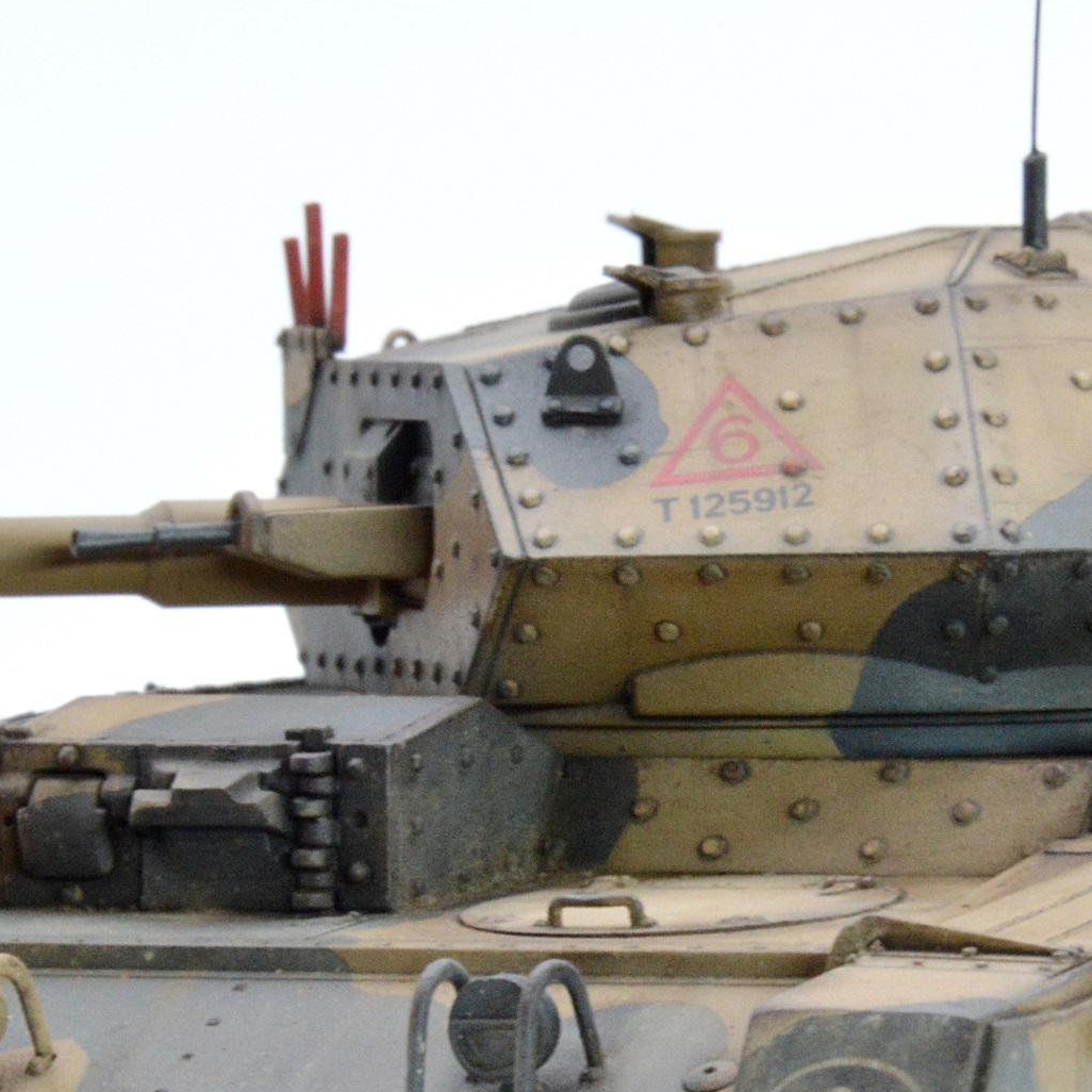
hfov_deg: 4.1
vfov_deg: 4.1
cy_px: 702
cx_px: 878
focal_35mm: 423
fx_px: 15109
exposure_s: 1/20
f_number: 18
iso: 800
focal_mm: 105
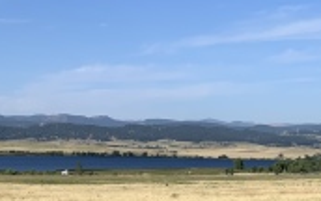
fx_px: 1025
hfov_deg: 17.7
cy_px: 236
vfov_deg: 11.0
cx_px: 93
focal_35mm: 117
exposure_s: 1/1546
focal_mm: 6
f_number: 2.4
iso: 16
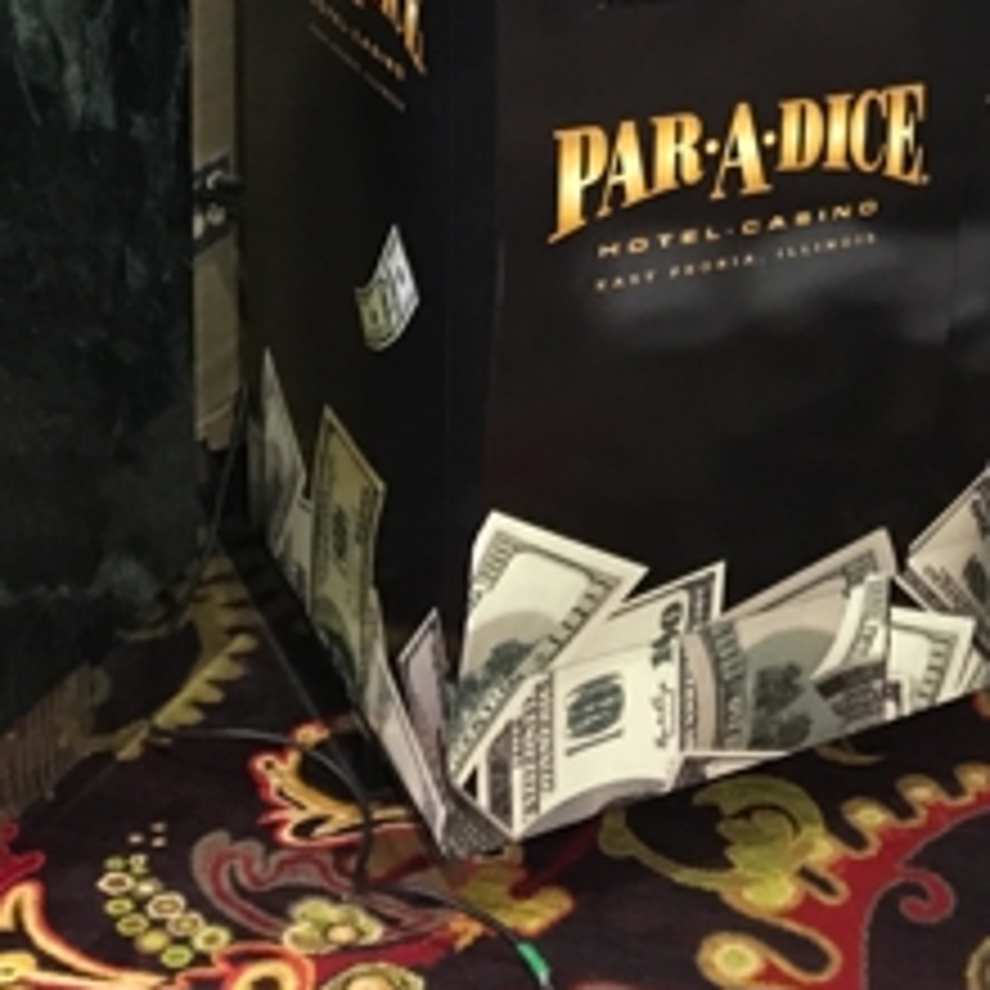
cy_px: -115
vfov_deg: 25.6
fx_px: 2006
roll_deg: -1.9
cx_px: 801
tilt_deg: -12.6
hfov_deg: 27.1
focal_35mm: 62
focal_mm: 4.15
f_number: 2.2
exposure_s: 1/15
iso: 400
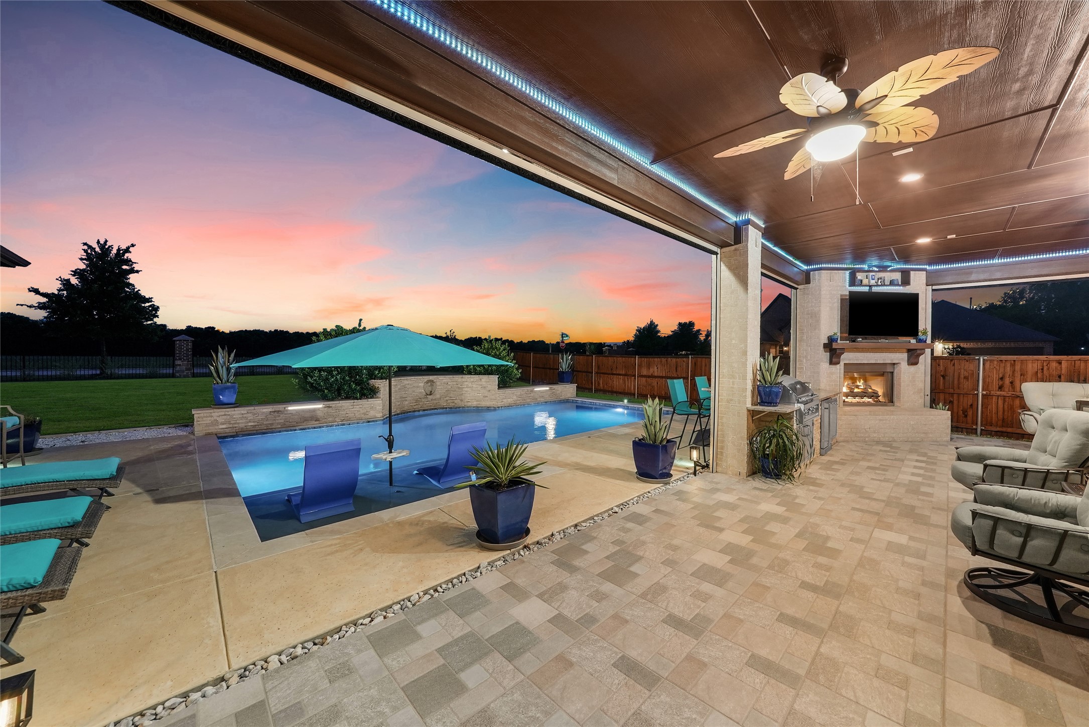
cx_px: 544
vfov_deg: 90.1
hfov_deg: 112.6
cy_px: 364
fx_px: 363
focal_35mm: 12
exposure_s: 1/4
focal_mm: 12
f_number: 8
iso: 1600
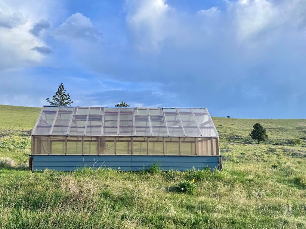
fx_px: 265
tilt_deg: +7.9
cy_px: 122
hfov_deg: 59.7
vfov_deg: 46.8
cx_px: 129
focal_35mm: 30
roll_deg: -1.0
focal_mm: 6.76
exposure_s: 1/2710
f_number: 1.78
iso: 80
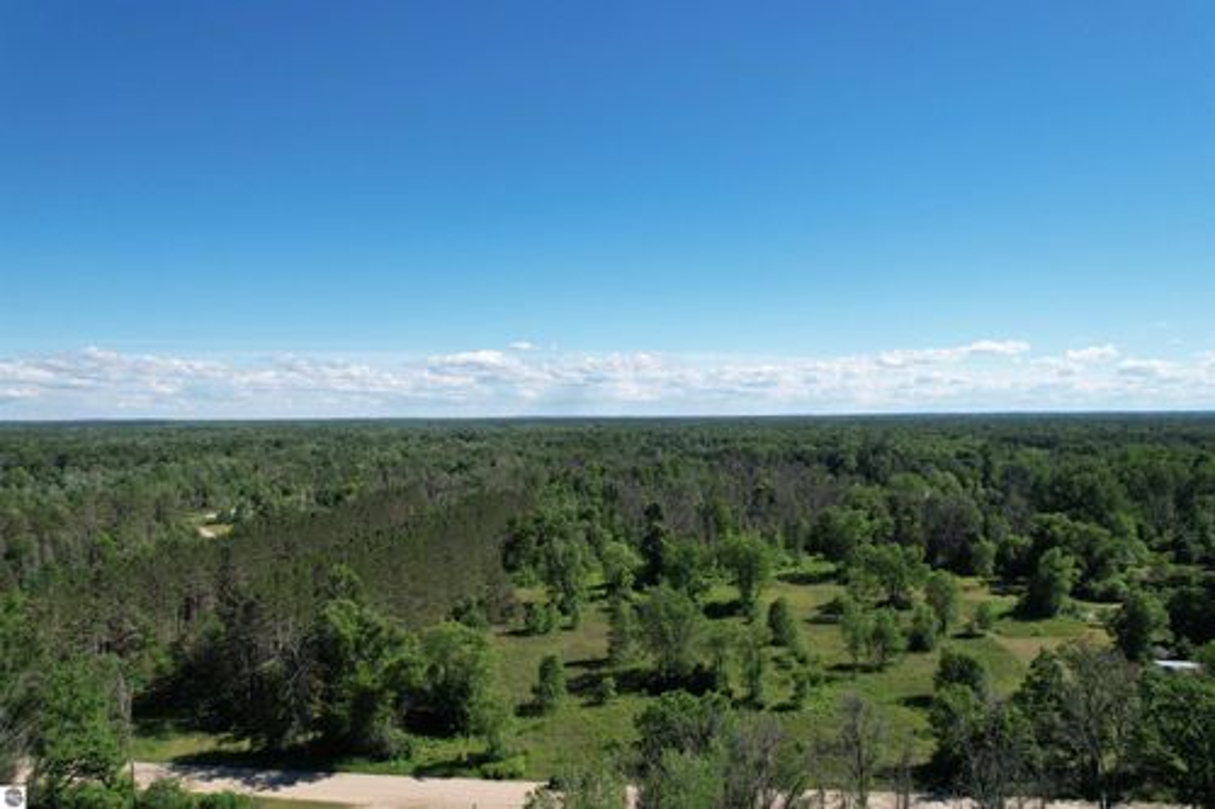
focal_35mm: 22
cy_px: 404
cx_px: 608
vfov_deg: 57.2
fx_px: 742
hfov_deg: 78.6
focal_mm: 8.38
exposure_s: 1/2000
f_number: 2.8
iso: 110
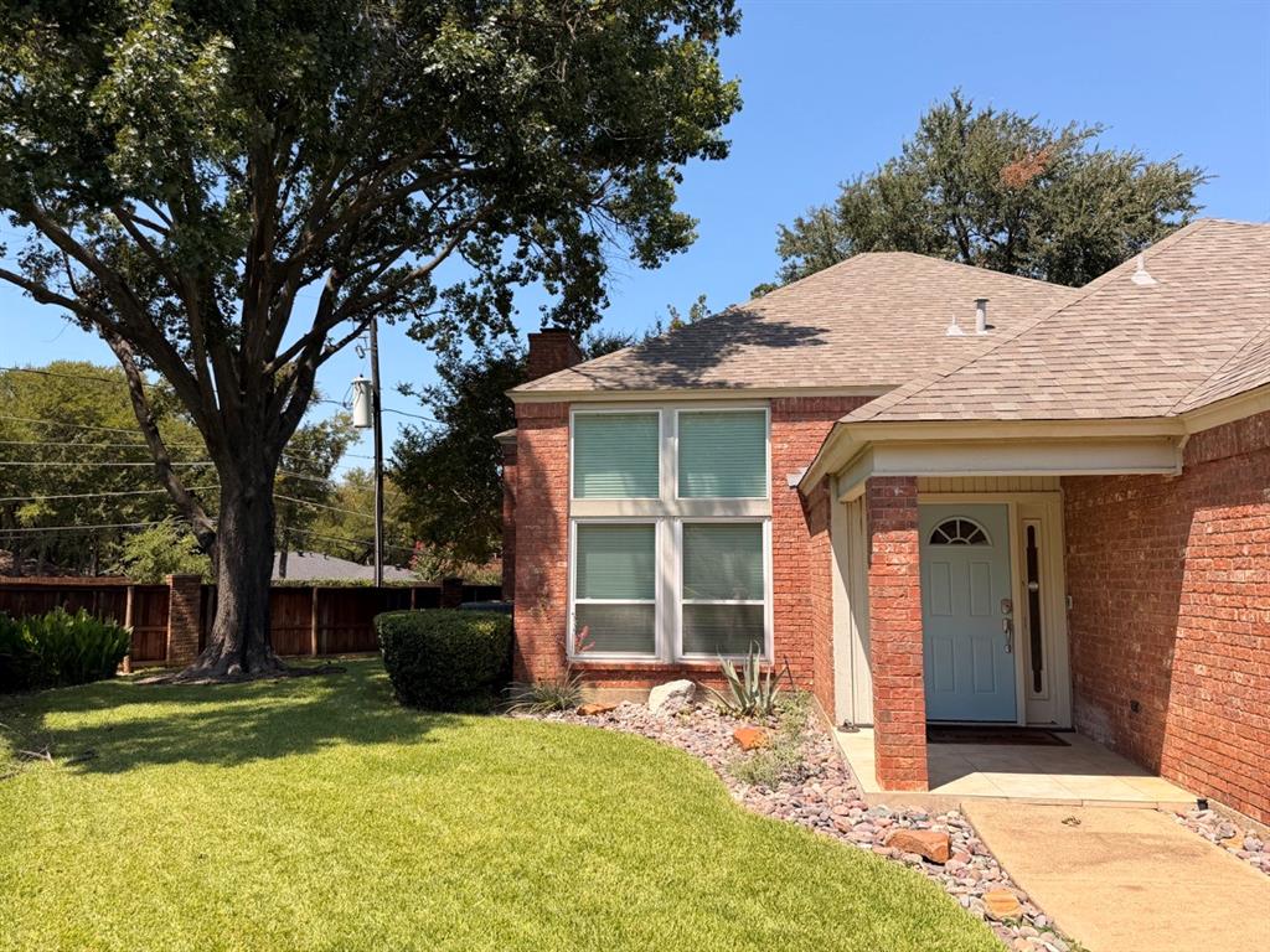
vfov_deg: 56.8
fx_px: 881
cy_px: 476
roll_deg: +0.3
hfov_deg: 71.6
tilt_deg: +6.2
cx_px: 635
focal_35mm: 24
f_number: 1.78
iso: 80
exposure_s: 1/3425
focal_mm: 6.76
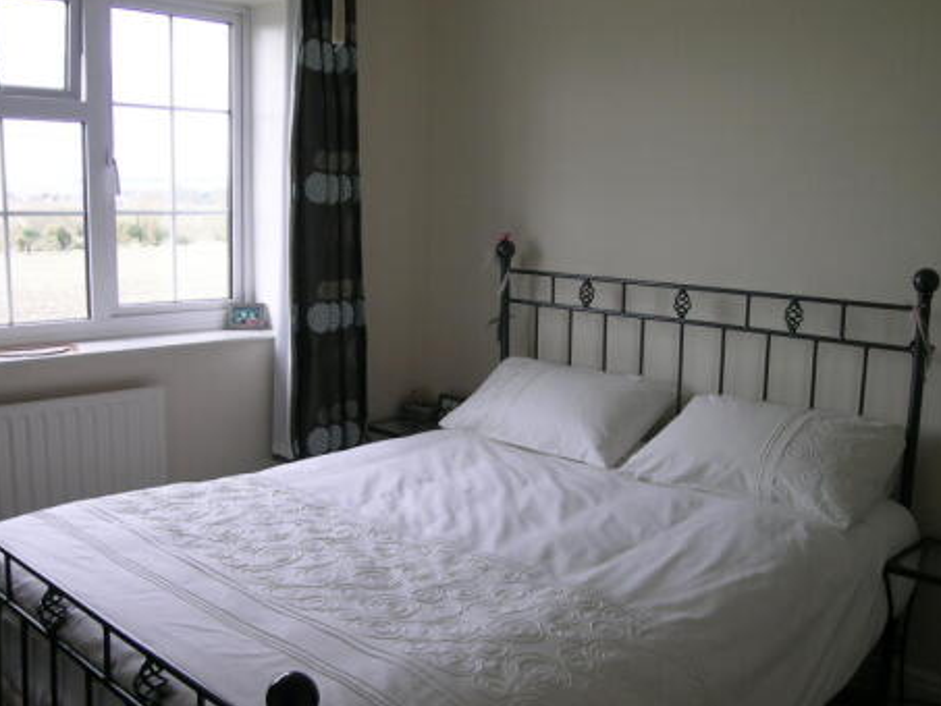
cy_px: 412
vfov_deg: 39.6
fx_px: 979
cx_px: 462
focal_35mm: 36
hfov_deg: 51.3
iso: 50
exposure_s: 1/57.2
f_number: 3.5
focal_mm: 5.8
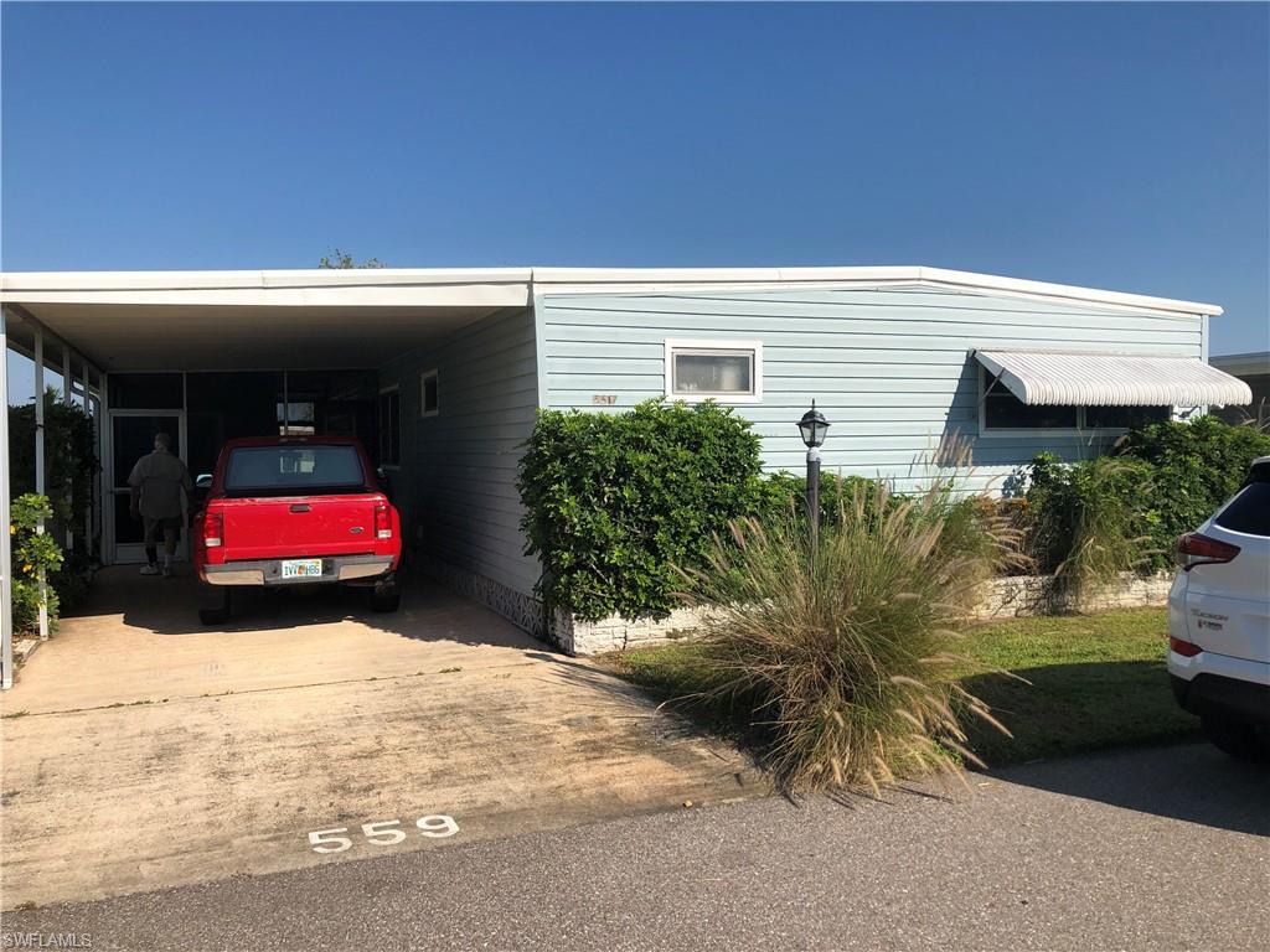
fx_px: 1027
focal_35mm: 28
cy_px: 476
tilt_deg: -3.8
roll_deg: -1.1
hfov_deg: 63.4
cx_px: 635
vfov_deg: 49.7
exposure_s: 1/2825
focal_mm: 3.99
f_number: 1.8
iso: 20
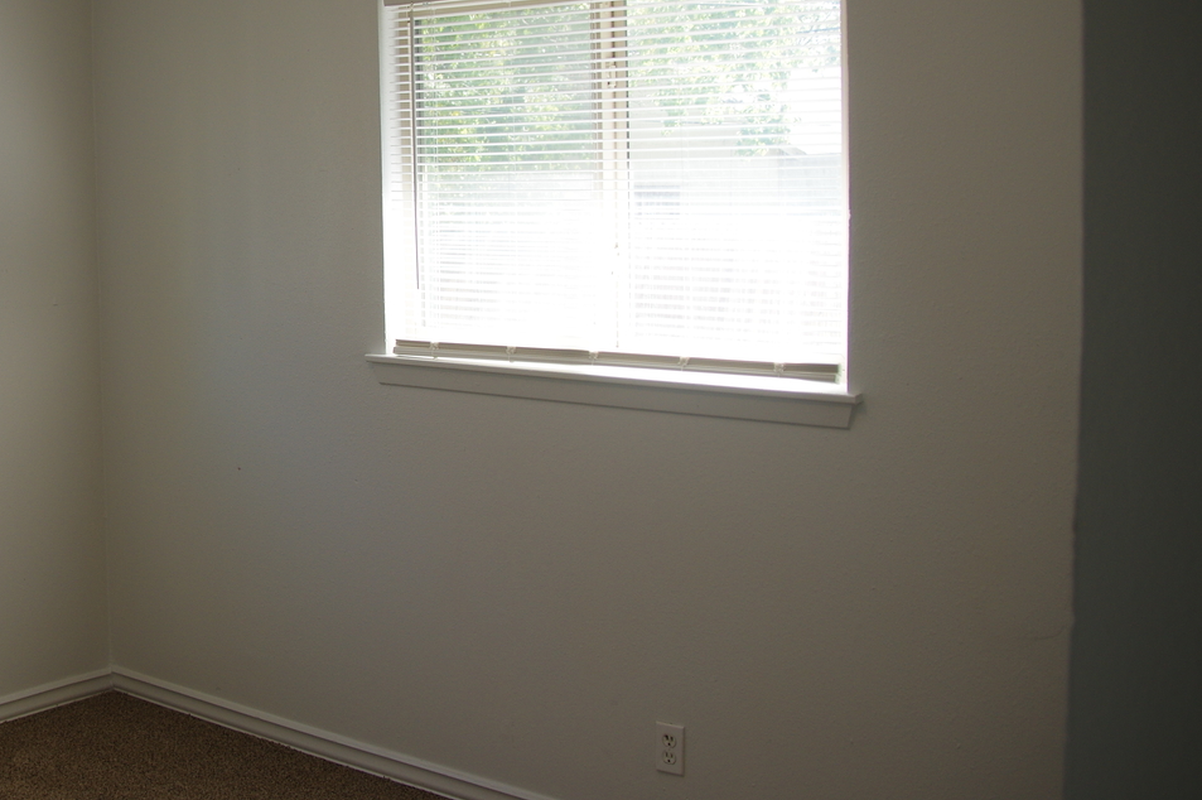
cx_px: 198
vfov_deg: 29.0
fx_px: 1535
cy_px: 255
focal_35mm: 46
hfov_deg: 40.5
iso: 200
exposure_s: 1/80
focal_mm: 18
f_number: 4.5
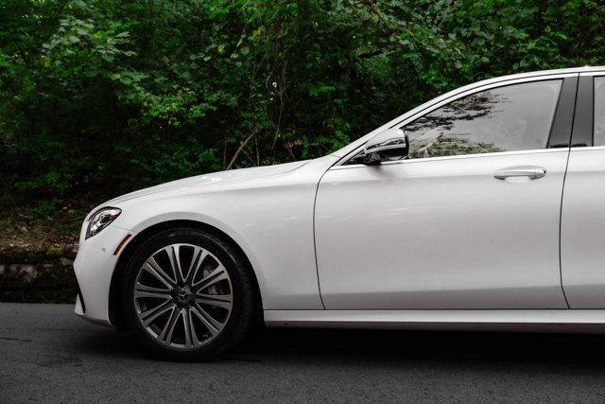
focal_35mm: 45
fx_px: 756
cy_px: 202
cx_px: 302
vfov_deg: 29.9
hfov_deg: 43.6
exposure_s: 1/250
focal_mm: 45
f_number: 6.3
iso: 640
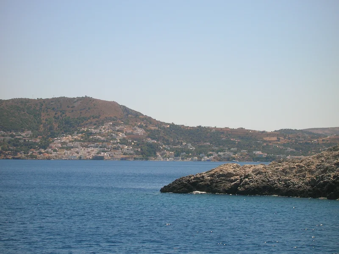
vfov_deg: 14.5
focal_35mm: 102
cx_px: 170
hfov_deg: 19.3
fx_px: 998
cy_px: 127
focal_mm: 17.1
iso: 50
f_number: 8.2
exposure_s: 1/162
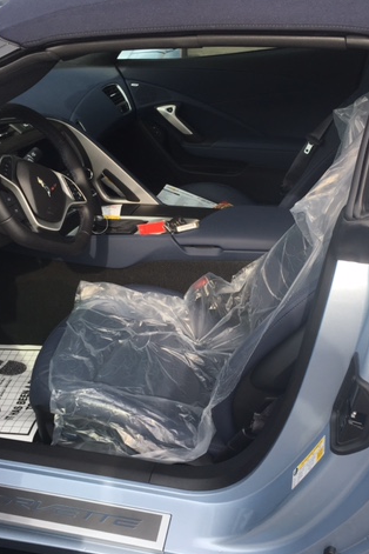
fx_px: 630
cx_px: 199
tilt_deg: -26.2
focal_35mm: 41
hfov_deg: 32.6
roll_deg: +1.1
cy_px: 281
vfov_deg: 47.4
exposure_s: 1/596
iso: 25
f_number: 2.2
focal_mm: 4.15
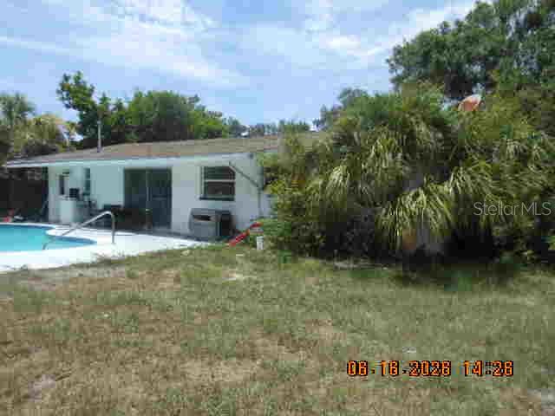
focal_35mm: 25
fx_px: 401
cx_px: 278
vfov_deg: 54.9
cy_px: 208
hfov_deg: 69.4
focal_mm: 4.5
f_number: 3.2
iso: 80
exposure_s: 1/1250
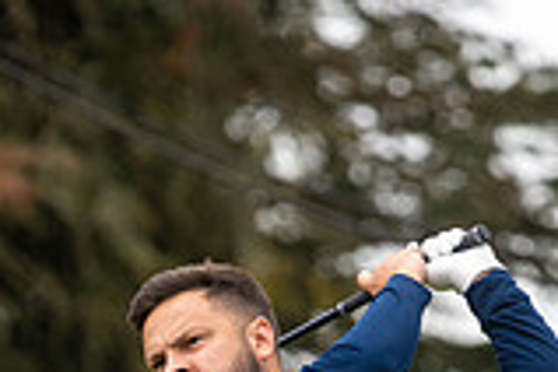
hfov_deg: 2.4
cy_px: 730
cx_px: 186
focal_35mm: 849
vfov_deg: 1.6
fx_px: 13158
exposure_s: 1/800
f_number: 6.3
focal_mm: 300
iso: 640
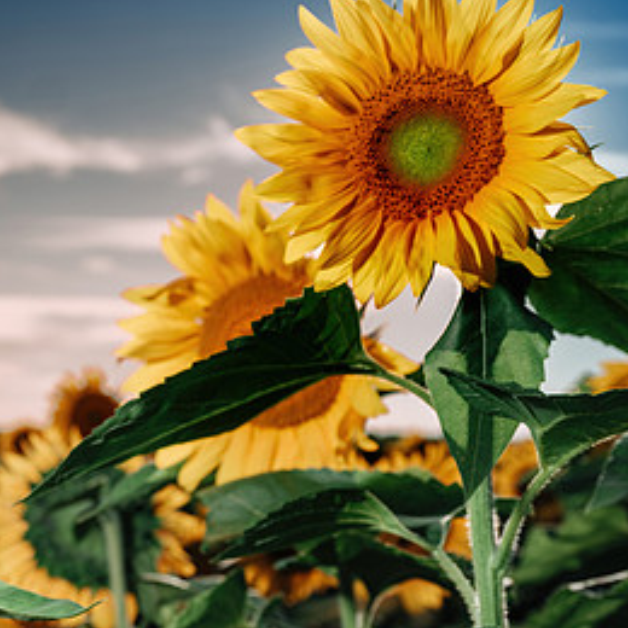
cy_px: 419
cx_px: 36
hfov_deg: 23.5
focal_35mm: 71
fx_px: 1457
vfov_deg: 24.2
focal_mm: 45
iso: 100
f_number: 5.6
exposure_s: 1/500
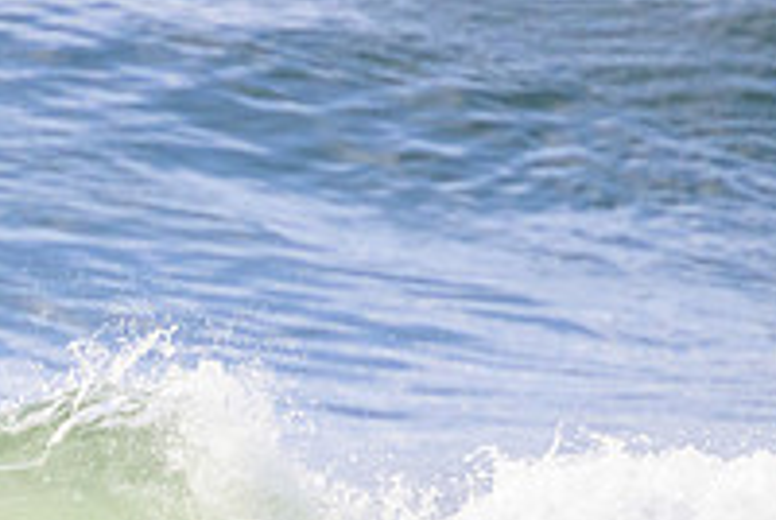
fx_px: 50039
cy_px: 588
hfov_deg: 0.9
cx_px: -58
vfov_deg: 0.6
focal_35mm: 2318
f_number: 11
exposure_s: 1/2000
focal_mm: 800
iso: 1800
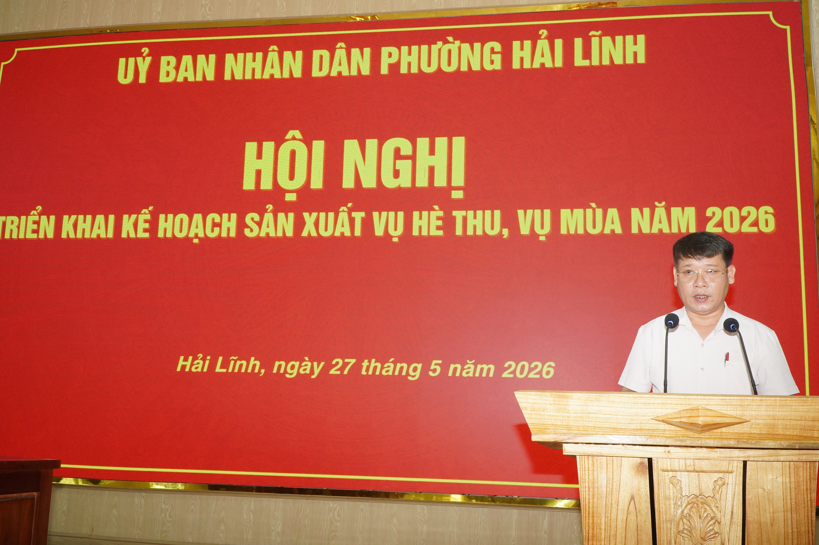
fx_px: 784
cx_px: 410
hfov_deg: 55.1
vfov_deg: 38.3
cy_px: 272
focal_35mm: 34
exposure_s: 1/60
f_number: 10
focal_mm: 23
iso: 2500
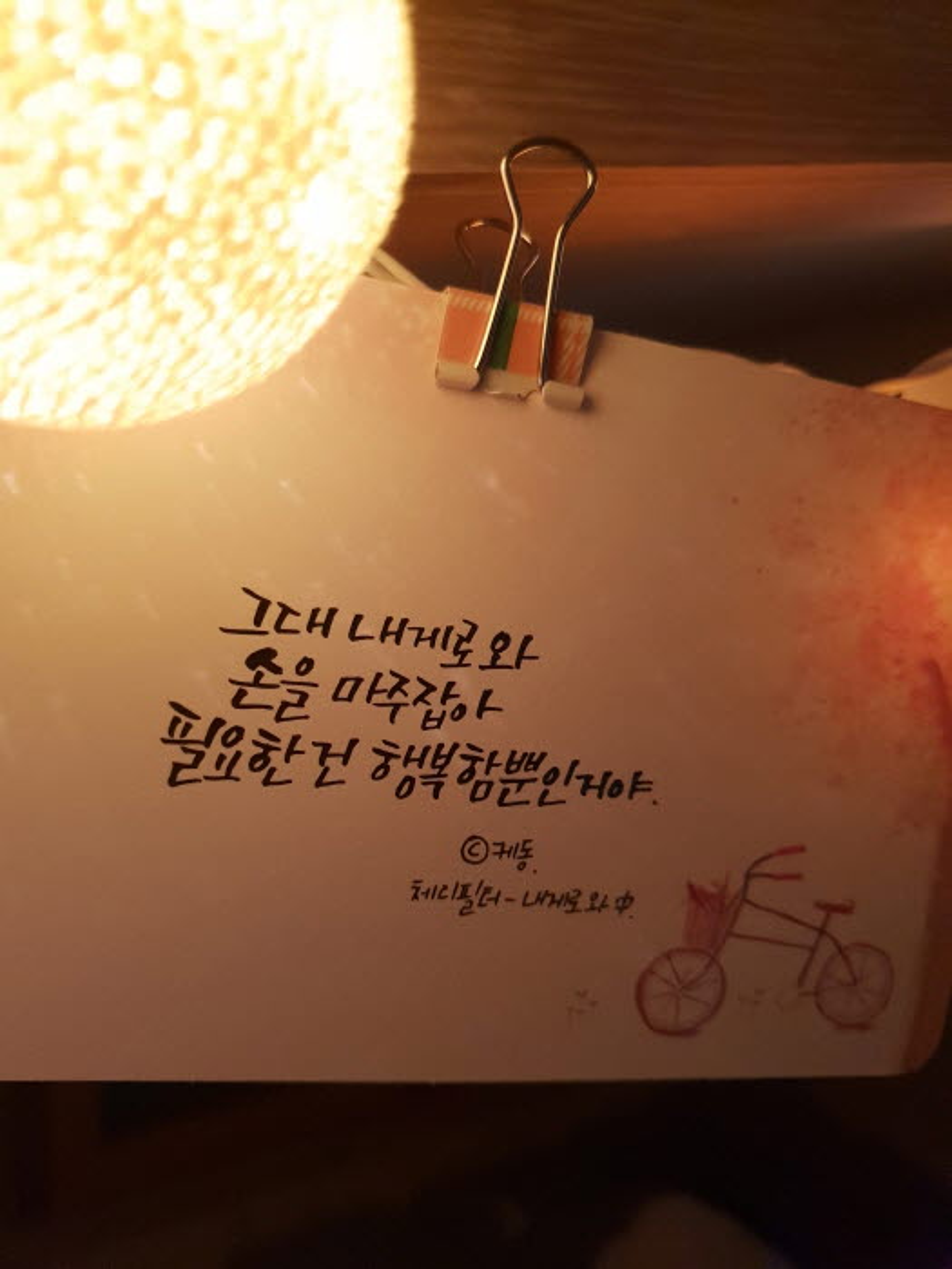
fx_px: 953
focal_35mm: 26
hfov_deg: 53.1
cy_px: 634
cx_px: 476
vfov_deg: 67.3
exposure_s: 1/40
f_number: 1.5
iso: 320
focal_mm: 4.3
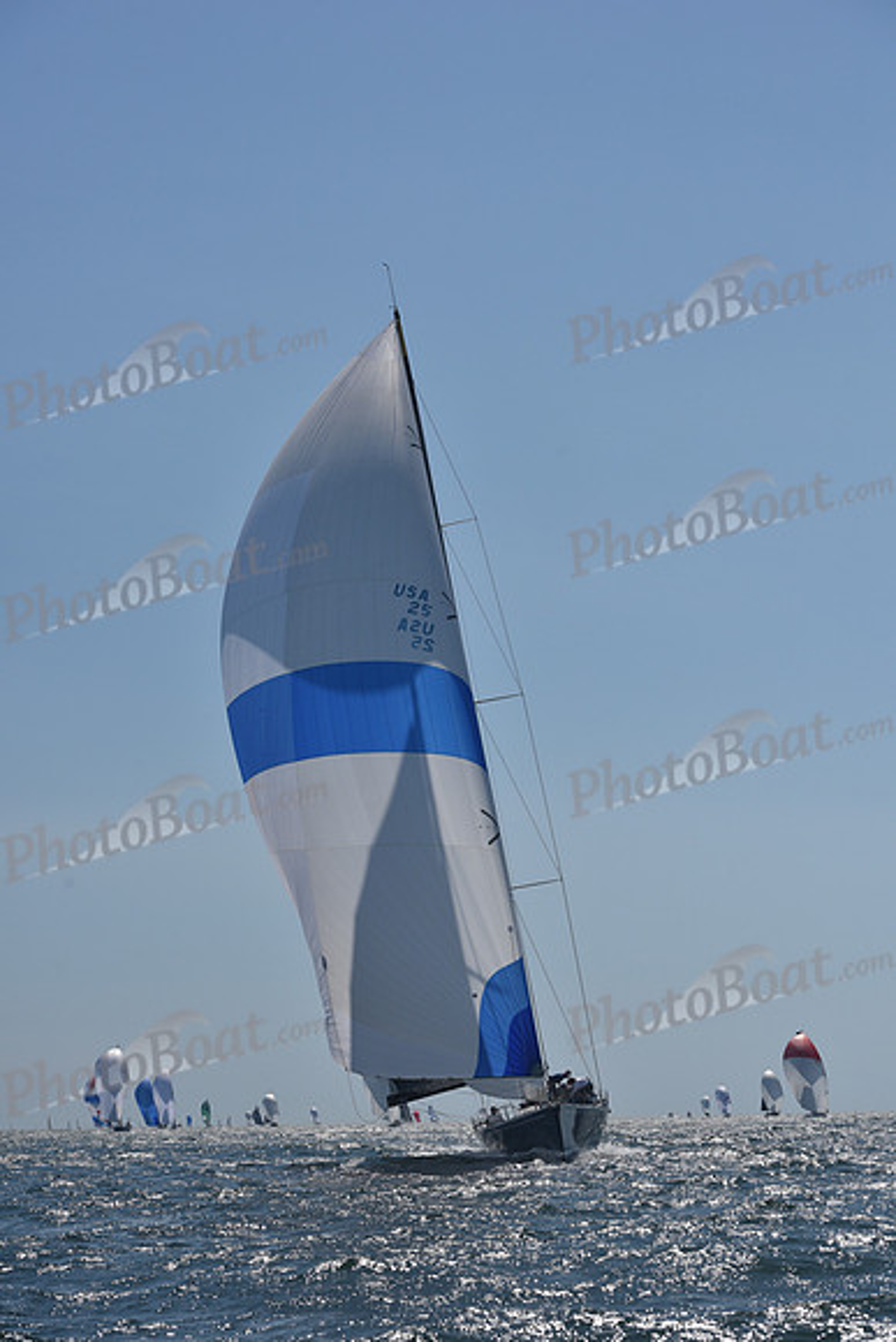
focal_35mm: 70
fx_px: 2612
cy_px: 671
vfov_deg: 28.8
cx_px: 448
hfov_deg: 19.5
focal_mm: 70
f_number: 8
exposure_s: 1/1250
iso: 250
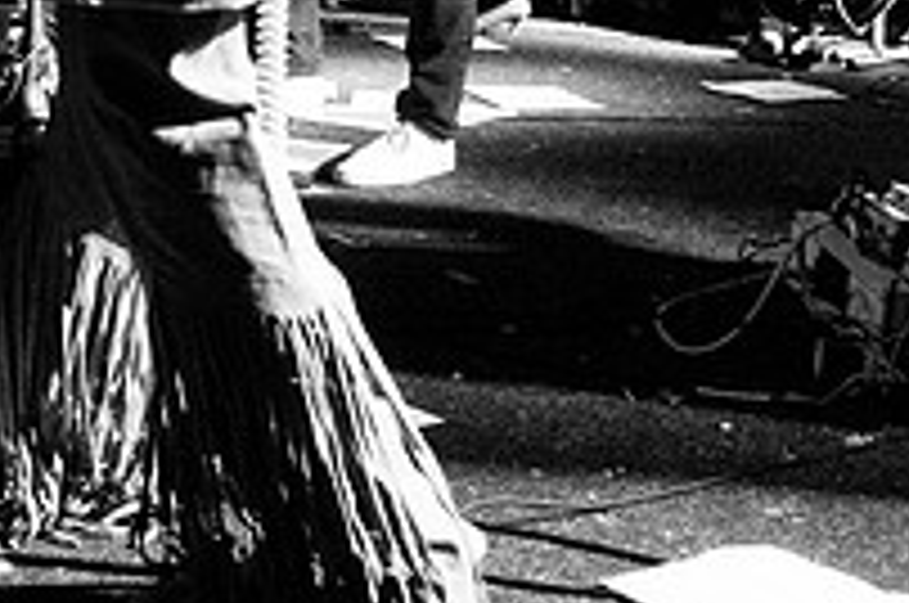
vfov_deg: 15.8
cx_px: 436
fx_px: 2168
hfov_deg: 23.7
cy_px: 317
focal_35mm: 86
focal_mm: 20
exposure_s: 1/125
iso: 1250
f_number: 2.8
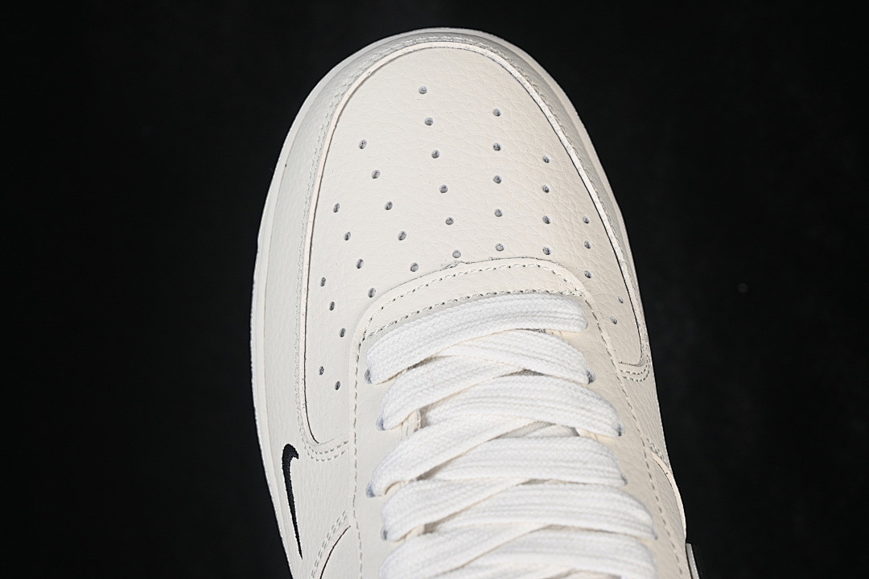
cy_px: 290
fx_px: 1810
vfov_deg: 18.2
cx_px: 434
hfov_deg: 27.0
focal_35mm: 75
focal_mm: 50
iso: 160
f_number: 7.1
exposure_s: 1/80
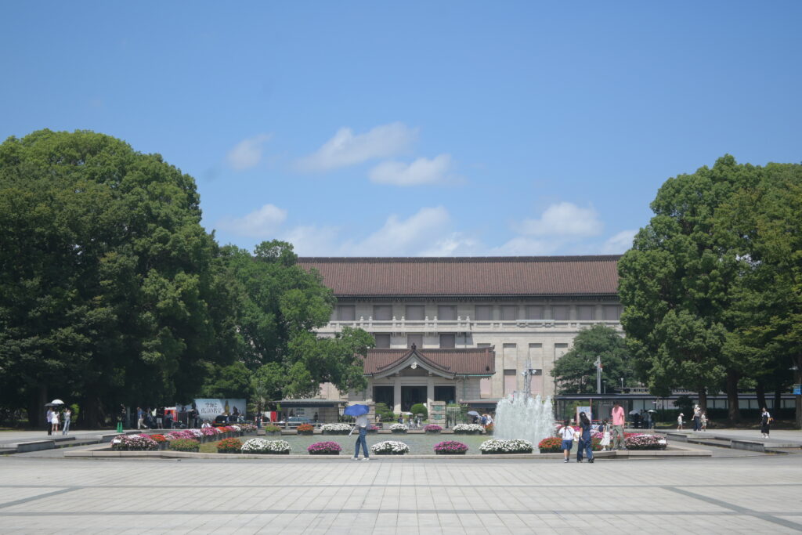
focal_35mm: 75
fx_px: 1671
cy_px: 268
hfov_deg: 27.0
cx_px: 401
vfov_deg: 18.2
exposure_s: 1/500
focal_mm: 50
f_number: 6.3
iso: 100
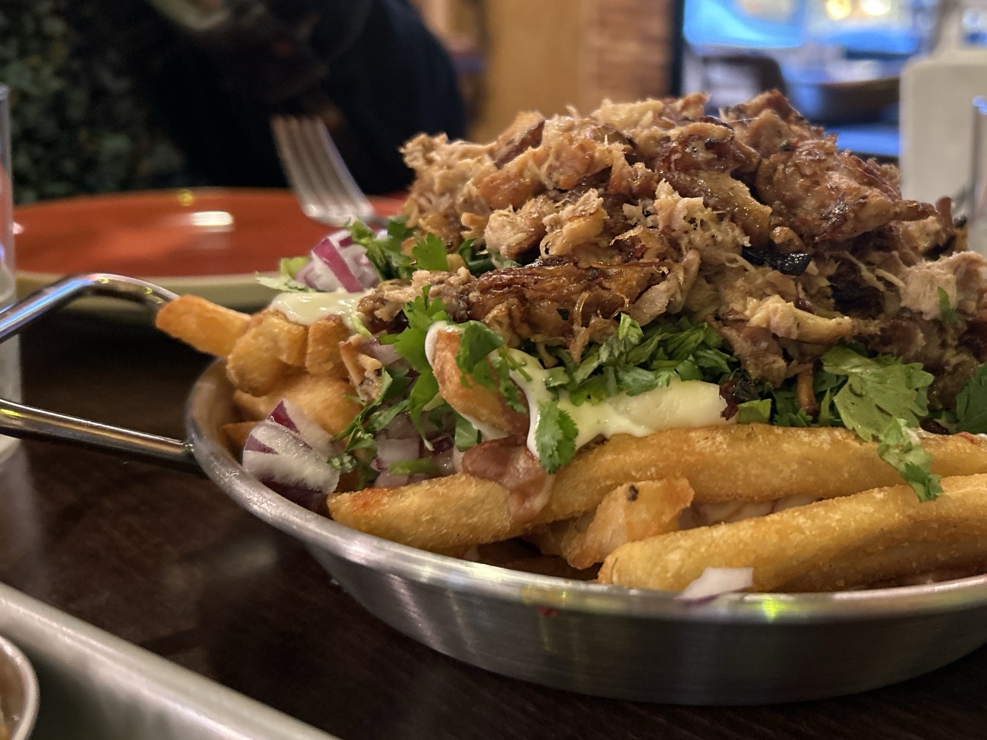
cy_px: 327
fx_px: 998
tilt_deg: -15.8
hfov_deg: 52.1
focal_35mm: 35
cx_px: 619
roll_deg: -2.5
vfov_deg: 40.6
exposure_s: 1/40
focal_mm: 5.7
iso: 640
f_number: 1.5
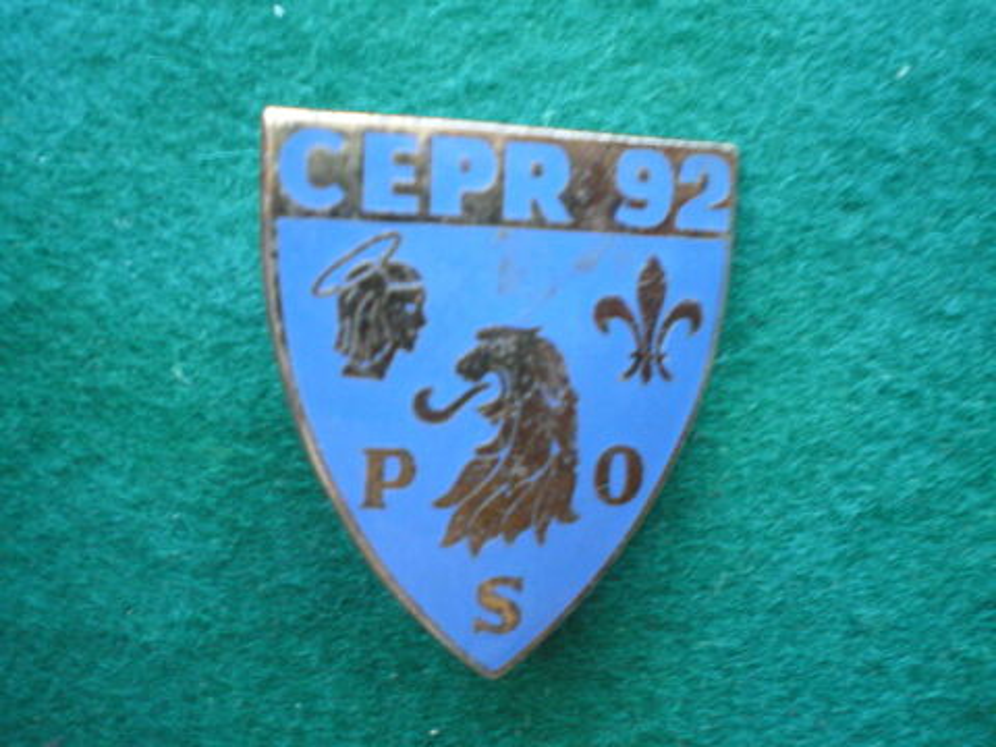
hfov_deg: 49.0
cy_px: 374
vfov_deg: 37.7
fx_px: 1093
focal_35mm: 38
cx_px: 498
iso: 400
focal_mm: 6.3
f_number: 3.1
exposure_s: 1/5
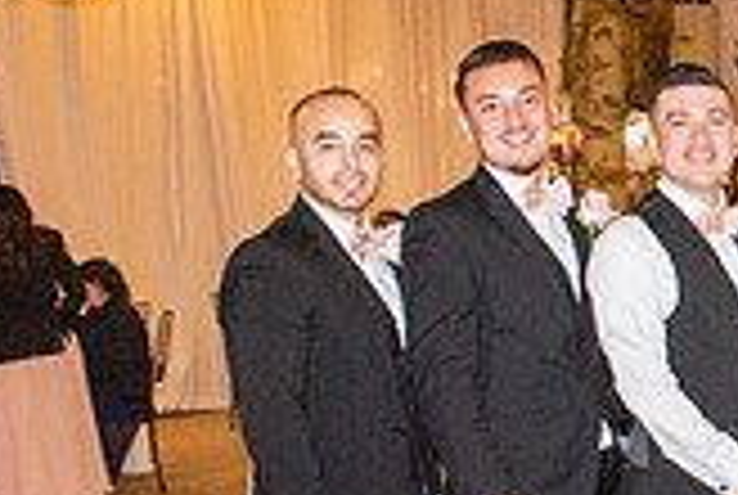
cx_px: 1085
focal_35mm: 97
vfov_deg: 13.9
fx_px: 1992
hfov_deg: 18.7
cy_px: 538
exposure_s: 1/160
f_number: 4
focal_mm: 24
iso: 1600
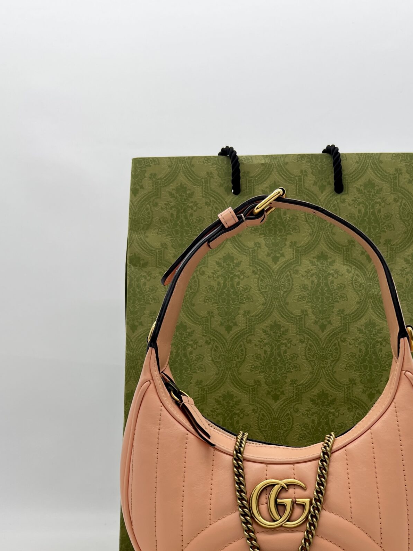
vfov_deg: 43.4
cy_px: 409
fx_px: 668
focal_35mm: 42
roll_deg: +0.0
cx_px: 288
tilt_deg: +2.7
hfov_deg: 33.9
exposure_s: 1/150
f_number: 1.5
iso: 32
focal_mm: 5.7
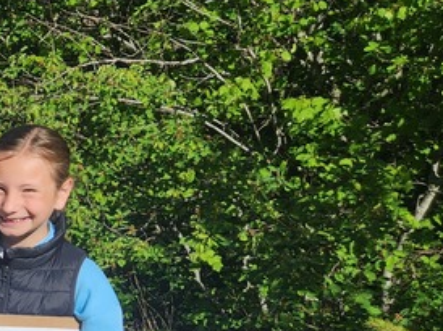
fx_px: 1100
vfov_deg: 16.7
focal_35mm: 86
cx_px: -251
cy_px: 341
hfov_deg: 19.4
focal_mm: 5.4
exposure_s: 1/2476
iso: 20
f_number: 1.8
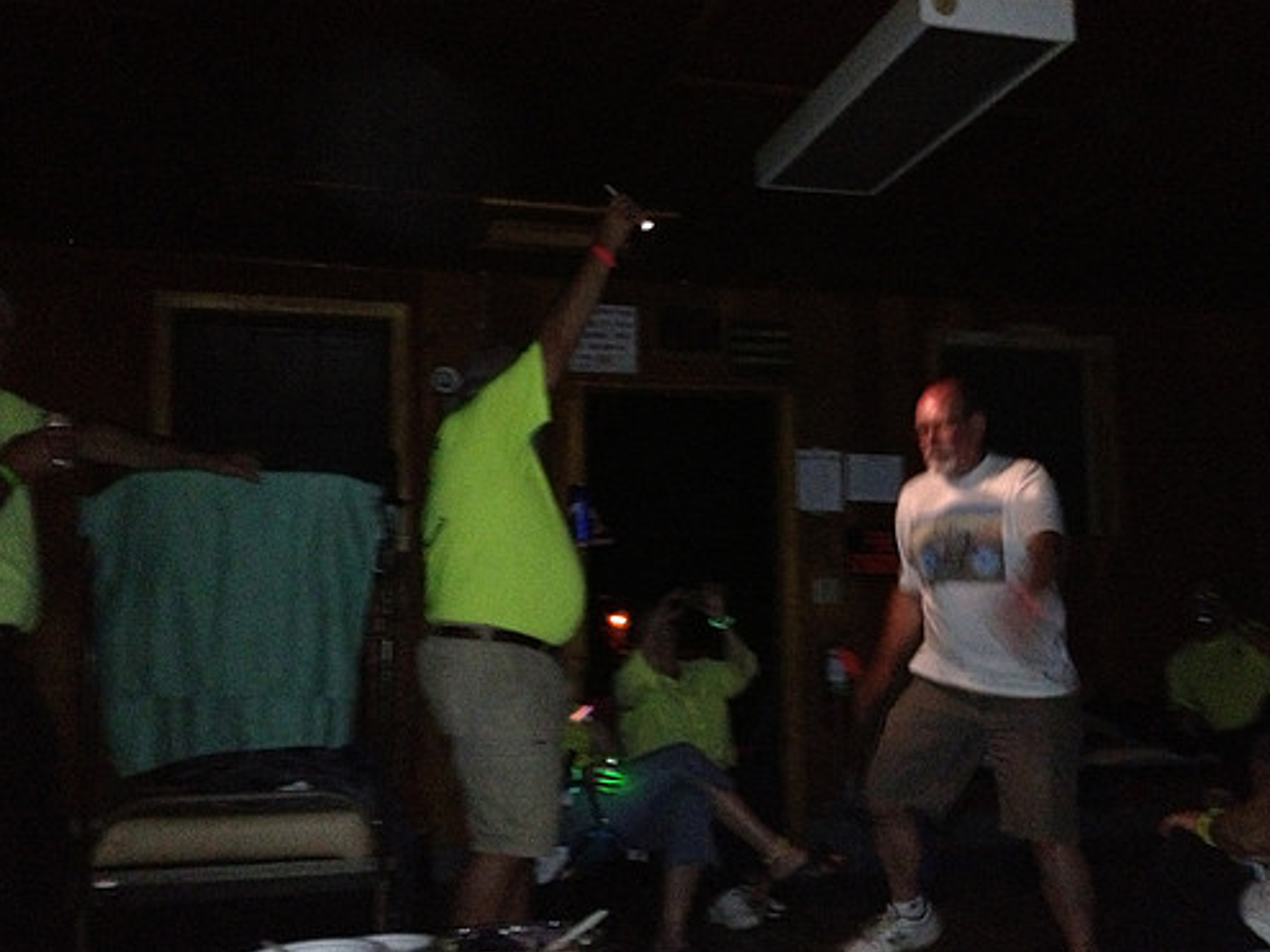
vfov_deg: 35.1
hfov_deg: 45.6
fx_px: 1504
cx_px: 736
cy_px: 476
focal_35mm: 41
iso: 800
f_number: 2.4
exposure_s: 1/16
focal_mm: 4.28
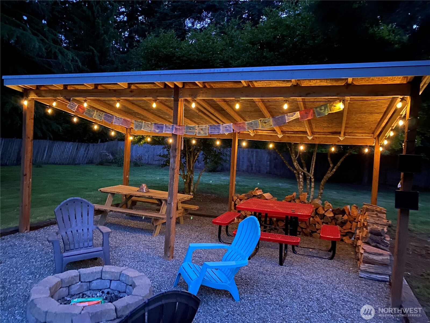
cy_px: 162
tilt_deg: -2.4
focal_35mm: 26
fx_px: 323
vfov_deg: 53.1
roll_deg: -2.9
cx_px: 215
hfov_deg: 67.3
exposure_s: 1/8
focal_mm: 4.25
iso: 1000
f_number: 1.8
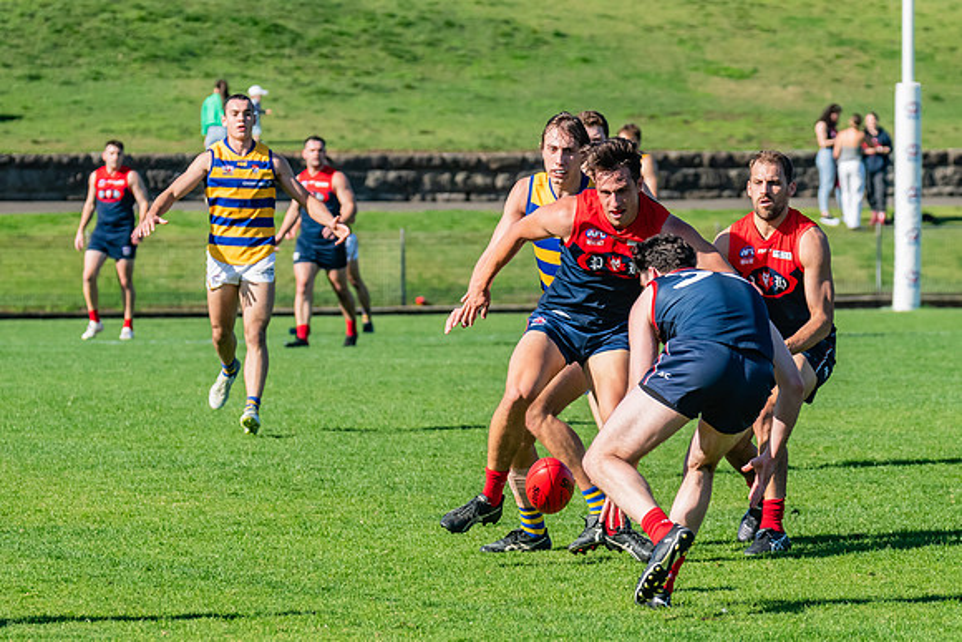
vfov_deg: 3.6
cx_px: 489
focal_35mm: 385
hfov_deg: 5.4
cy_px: 321
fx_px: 10294
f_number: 8
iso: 800
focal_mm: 240
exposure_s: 1/1600
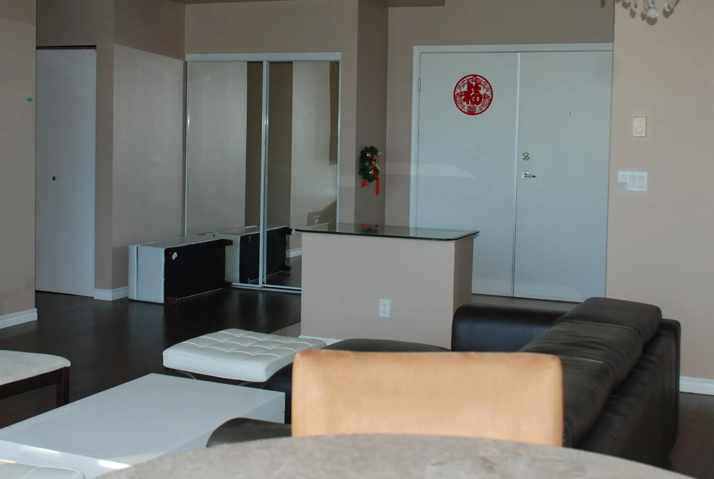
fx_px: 974
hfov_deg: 40.2
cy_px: 177
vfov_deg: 27.5
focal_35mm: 49
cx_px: 325
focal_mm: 22
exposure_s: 1/60
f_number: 3.8
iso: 200
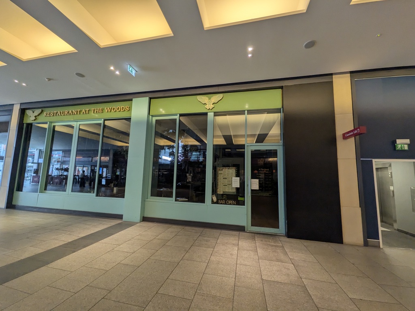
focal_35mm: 14
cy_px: 156
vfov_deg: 85.7
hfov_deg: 102.1
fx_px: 168
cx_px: 208
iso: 189
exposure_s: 1/100
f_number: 2.2
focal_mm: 1.85
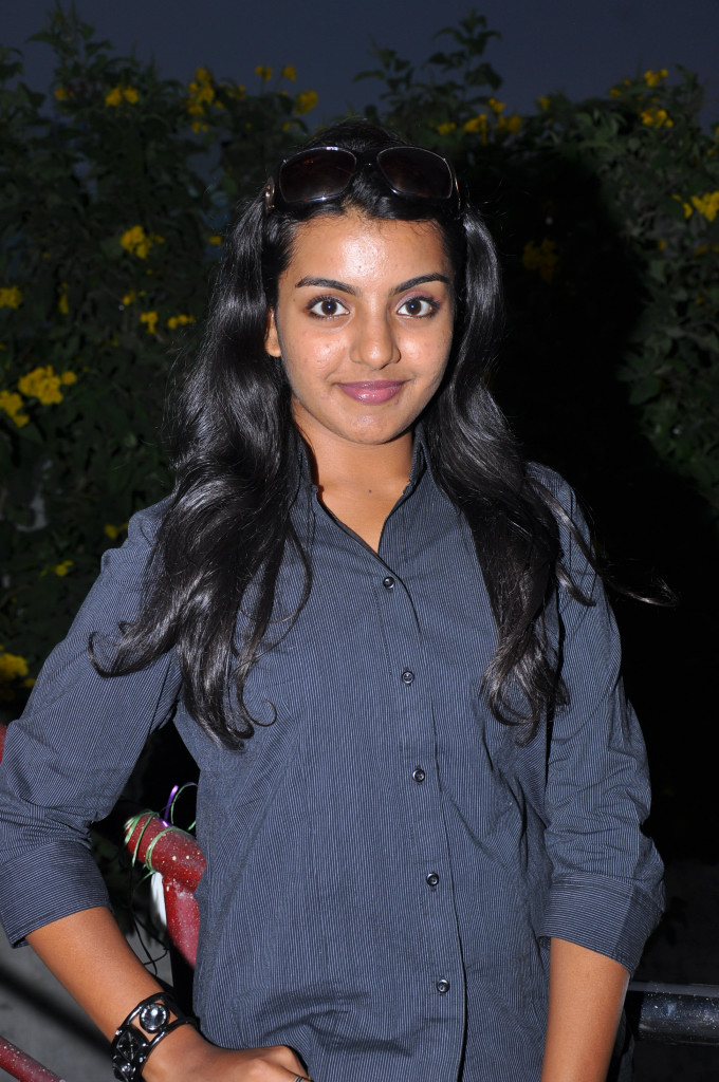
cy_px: 541
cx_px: 360
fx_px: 1577
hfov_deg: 25.7
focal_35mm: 52
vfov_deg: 37.9
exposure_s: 1/125
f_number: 7.1
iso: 200
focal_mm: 35
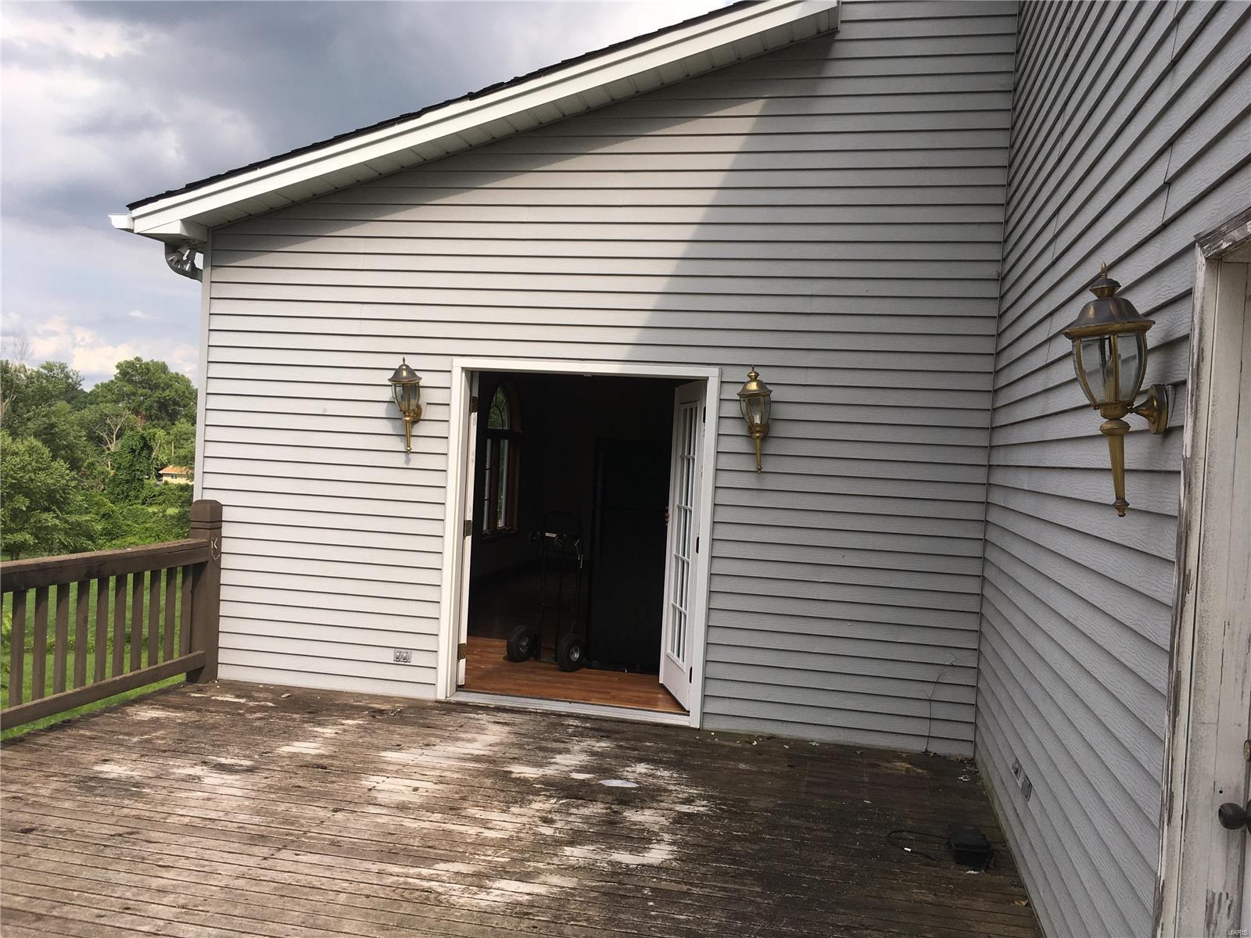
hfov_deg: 61.7
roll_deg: -3.0
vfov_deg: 48.2
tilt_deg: -2.6
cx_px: 626
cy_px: 469
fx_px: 1048
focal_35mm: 29
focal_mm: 4.15
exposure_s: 1/1148
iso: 25
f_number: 2.2
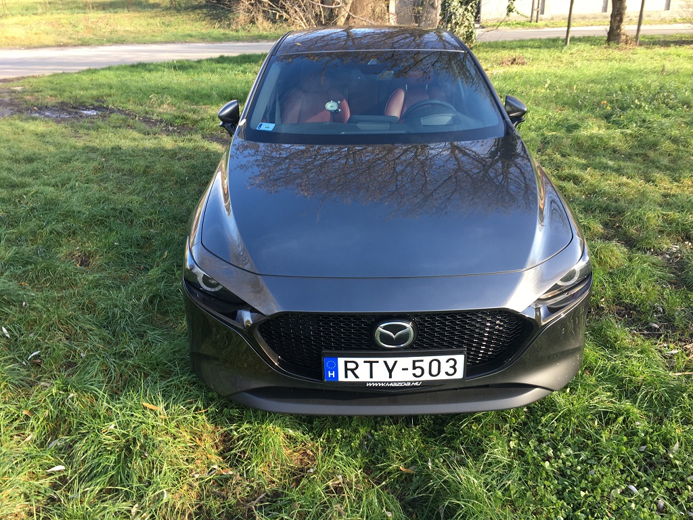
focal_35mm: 29
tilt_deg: -22.4
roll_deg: +2.0
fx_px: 581
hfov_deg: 61.7
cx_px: 346
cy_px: 260
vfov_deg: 48.2
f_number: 2.2
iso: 25
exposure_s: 1/100
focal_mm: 4.15
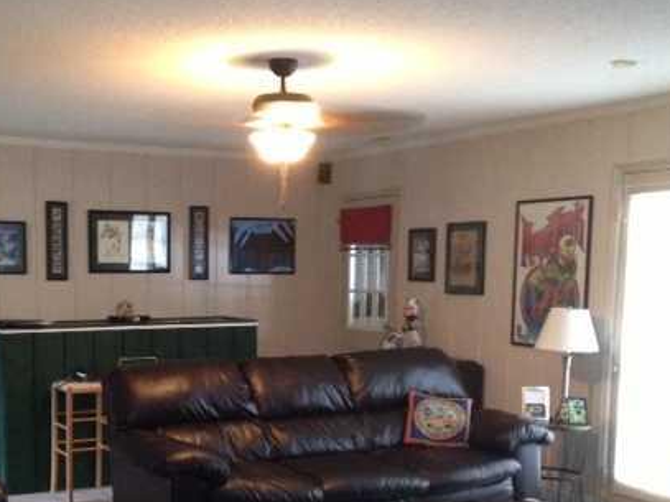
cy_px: 385
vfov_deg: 26.2
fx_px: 1064
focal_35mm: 55
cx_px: 219
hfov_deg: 34.6
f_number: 2.4
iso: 640
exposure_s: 1/16
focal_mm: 4.28
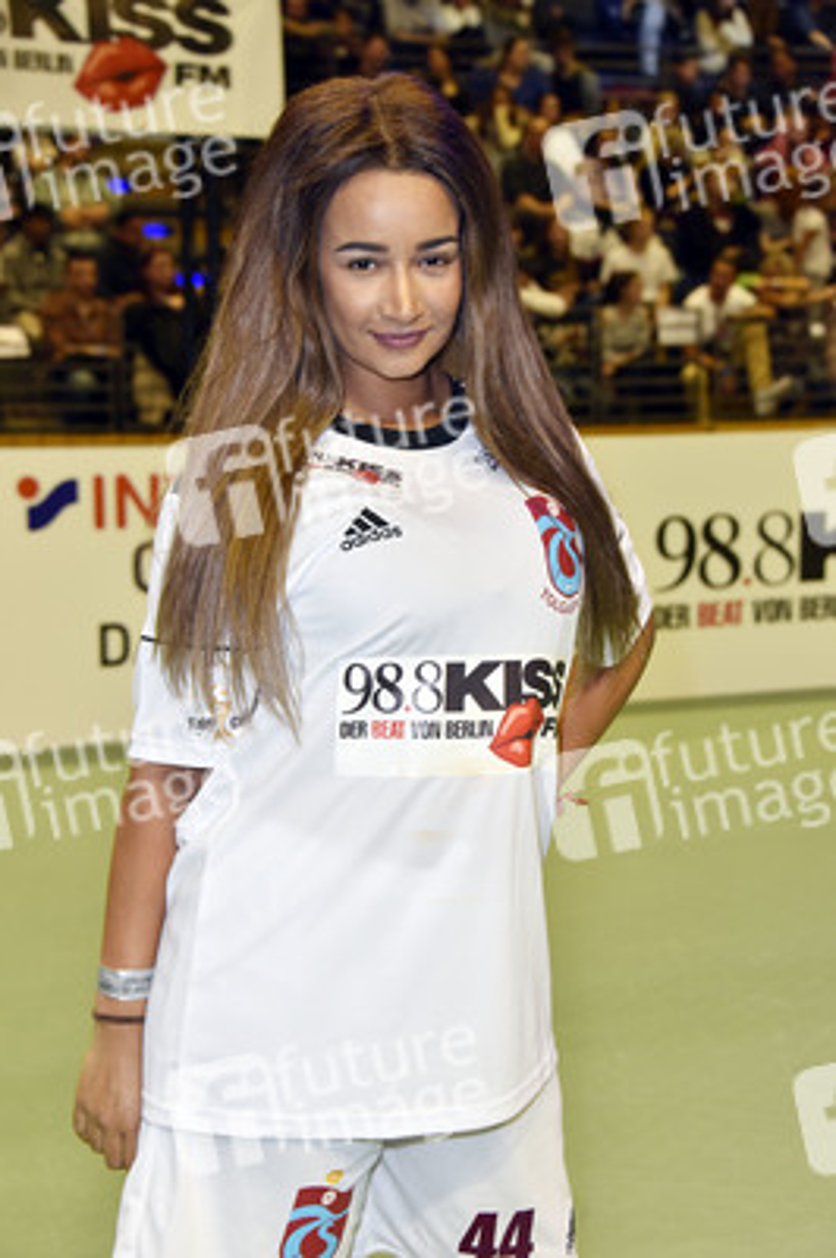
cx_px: 418
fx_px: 2512
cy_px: 629
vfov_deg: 28.1
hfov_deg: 18.9
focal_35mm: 72
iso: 1000
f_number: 6.3
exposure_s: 1/100
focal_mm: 72
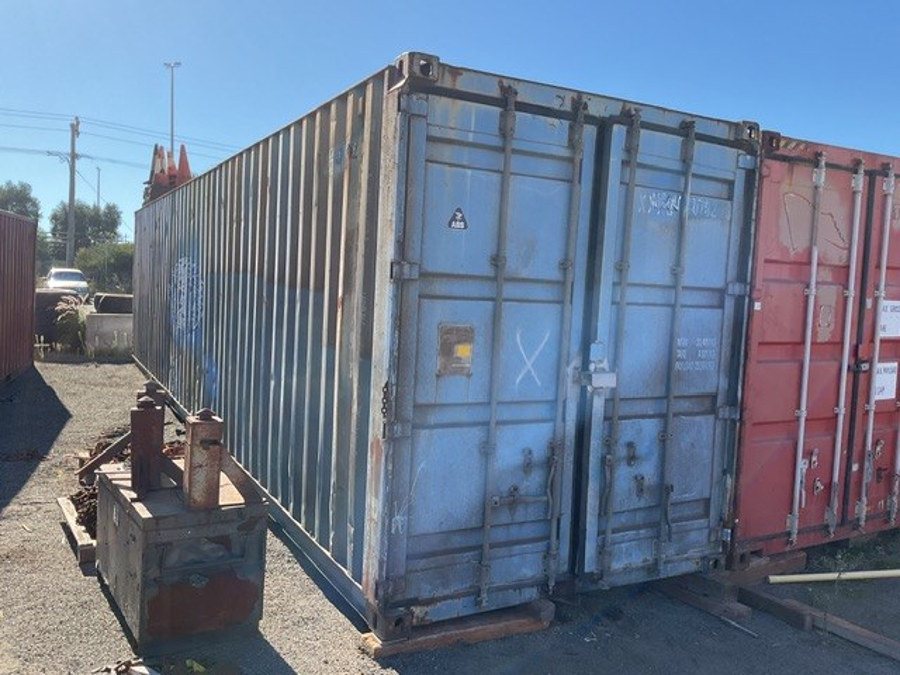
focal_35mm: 29
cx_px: 450
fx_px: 754
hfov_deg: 61.7
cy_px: 338
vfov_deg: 48.2
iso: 16
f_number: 1.8
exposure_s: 1/804
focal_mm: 3
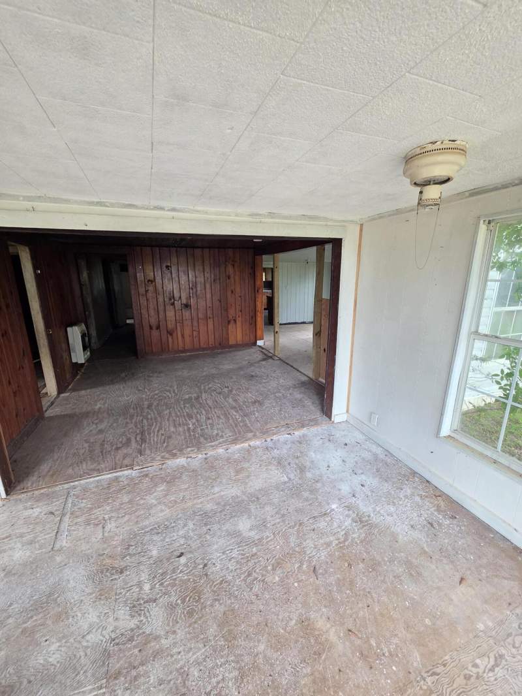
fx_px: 261
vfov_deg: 106.2
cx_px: 261
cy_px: 348
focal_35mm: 13
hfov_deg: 89.9
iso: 400
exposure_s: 1/240
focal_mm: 2.2
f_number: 1.9
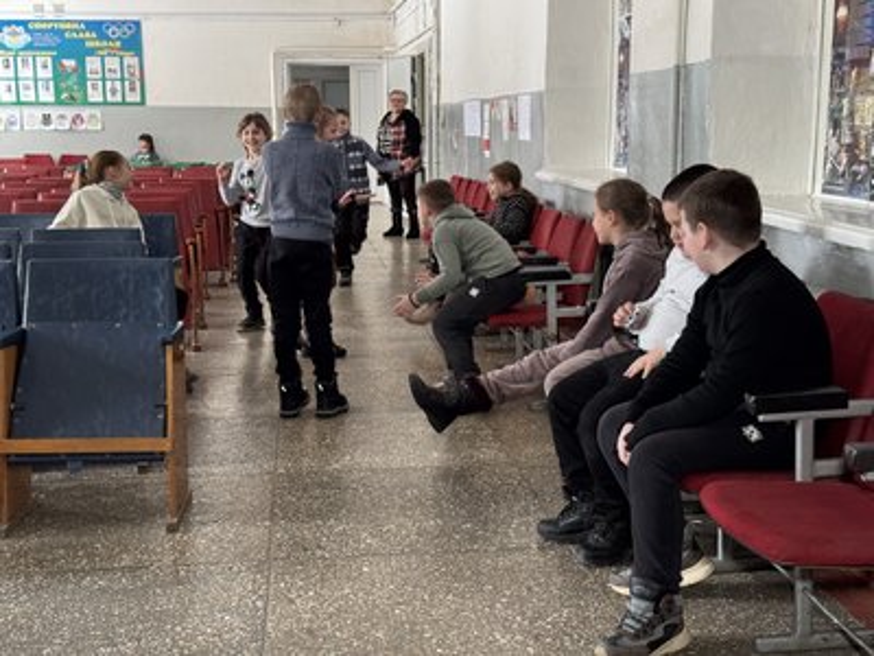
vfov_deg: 30.3
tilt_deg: -8.2
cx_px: 437
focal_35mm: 48
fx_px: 1212
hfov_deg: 39.7
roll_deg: +0.8
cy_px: 328
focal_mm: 6.76
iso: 250
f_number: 1.78
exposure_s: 1/54
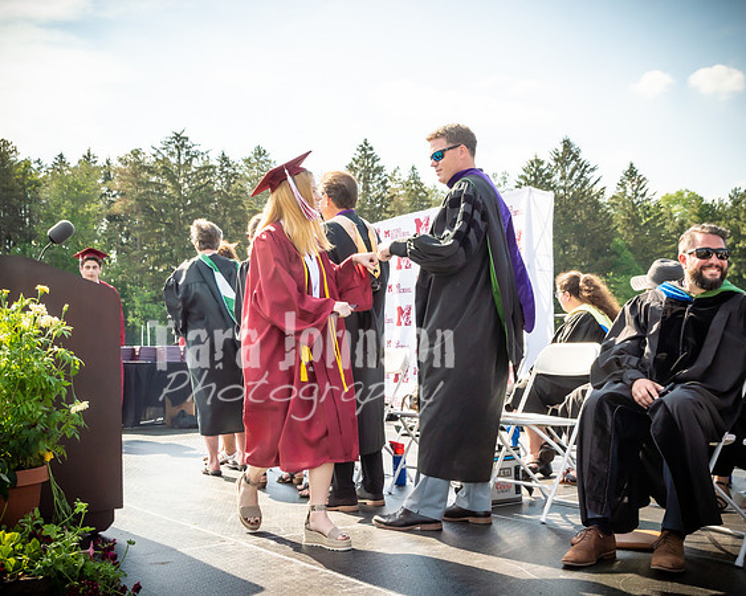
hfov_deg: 40.6
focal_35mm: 46
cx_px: 373
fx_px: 1008
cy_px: 298
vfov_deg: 32.9
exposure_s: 1/800
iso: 200
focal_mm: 27
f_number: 7.1
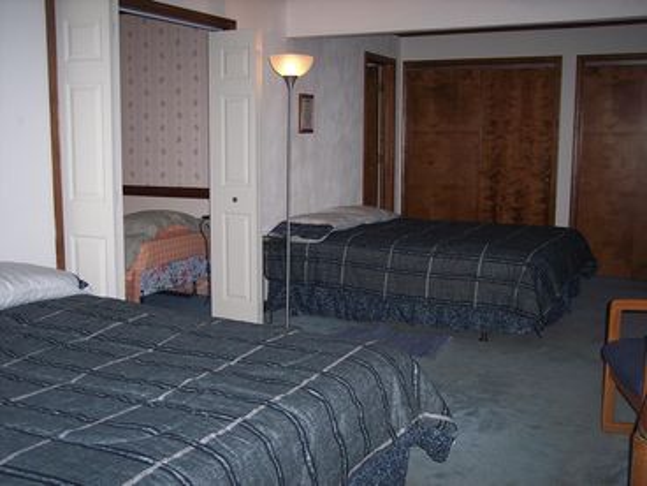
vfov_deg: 36.8
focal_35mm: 39
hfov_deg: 47.9
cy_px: 243
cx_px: 324
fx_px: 729
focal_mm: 8
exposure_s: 1/60
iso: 100
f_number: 2.8
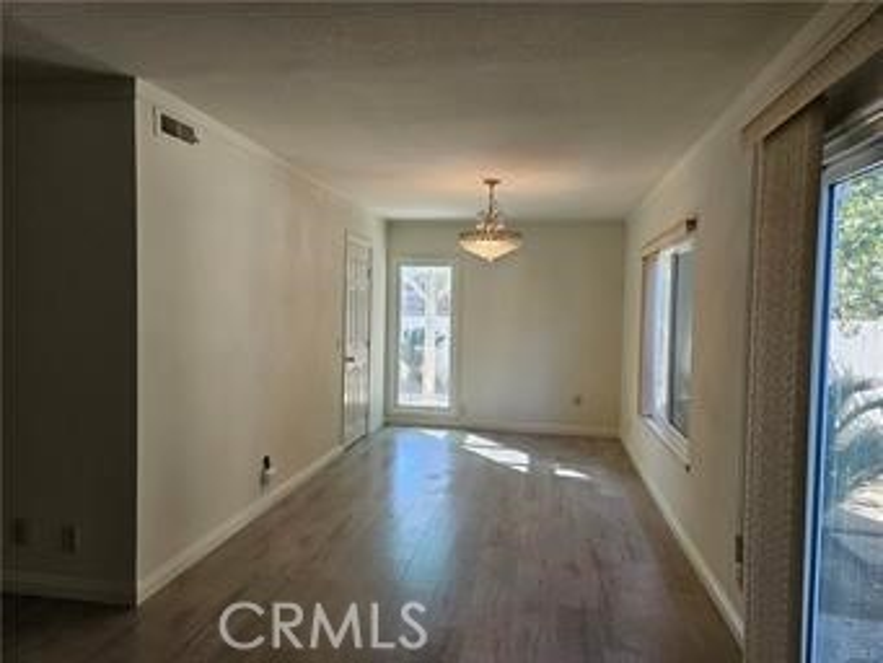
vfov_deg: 58.9
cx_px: 442
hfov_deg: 73.9
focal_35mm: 23
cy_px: 332
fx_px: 587
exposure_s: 1/120
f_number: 1.8
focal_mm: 5.4
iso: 80
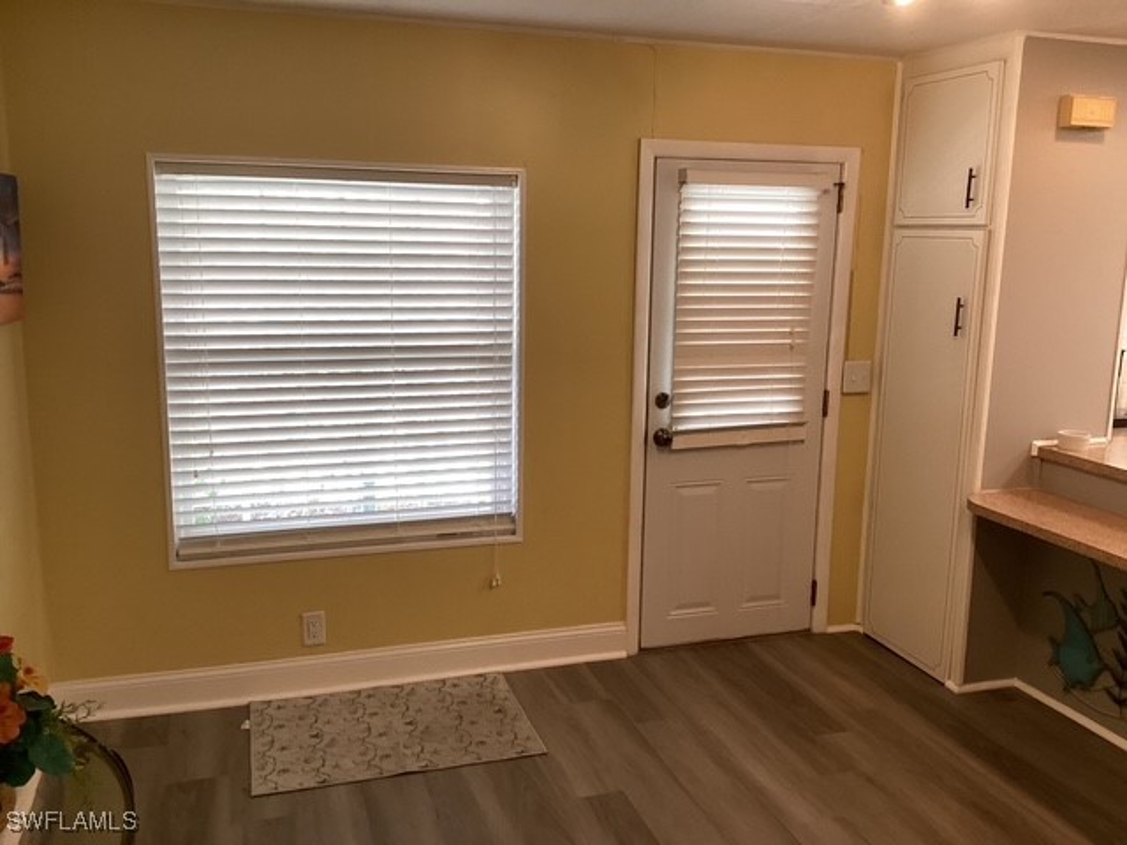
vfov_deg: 45.4
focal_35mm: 31
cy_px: 422
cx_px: 564
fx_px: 1009
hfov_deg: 58.4
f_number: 2.4
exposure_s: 1/60
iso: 125
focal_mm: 3.3
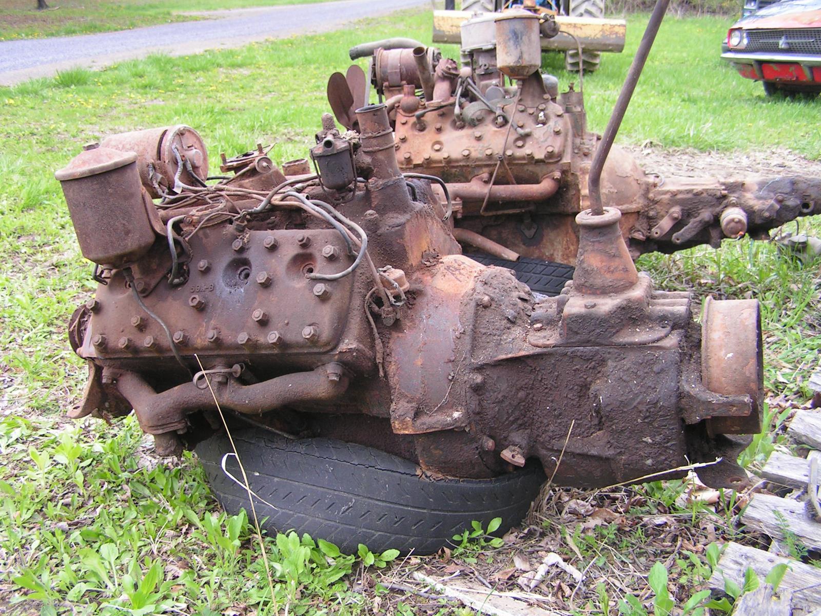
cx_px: 410
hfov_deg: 49.0
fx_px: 901
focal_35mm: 38
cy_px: 308
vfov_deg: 37.7
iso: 50
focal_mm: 6.3
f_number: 2.8
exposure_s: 1/40
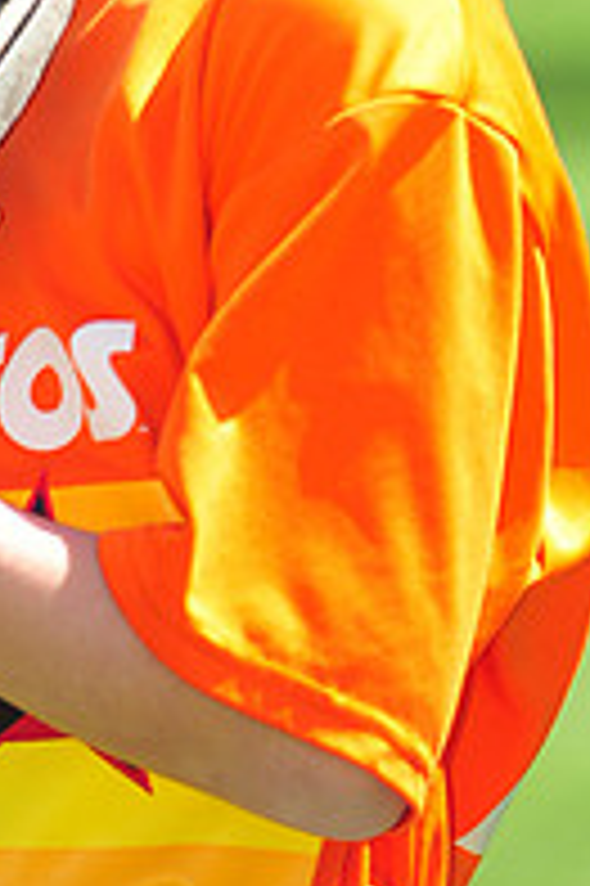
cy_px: -373
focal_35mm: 589
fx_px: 14504
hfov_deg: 2.3
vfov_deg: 3.5
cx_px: 90
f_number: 4.5
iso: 200
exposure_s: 1/640
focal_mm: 200
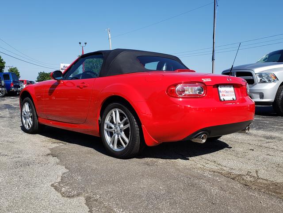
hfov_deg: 67.3
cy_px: 106
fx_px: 213
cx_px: 142
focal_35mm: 26
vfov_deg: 53.1
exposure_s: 1/1412
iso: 50
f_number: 2.4
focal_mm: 4.3
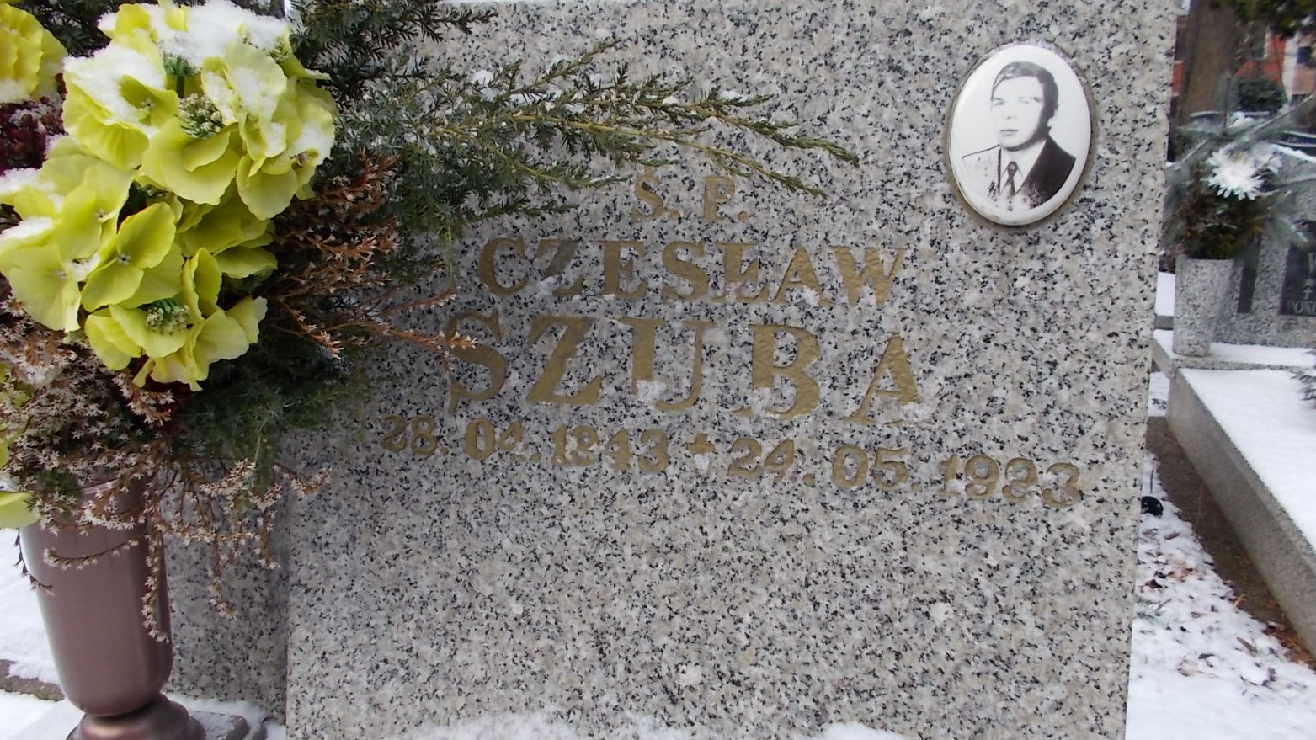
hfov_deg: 66.1
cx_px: 649
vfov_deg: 40.2
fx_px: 1012
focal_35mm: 29
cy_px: 365
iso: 80
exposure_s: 1/320
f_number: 3.2
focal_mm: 4.6
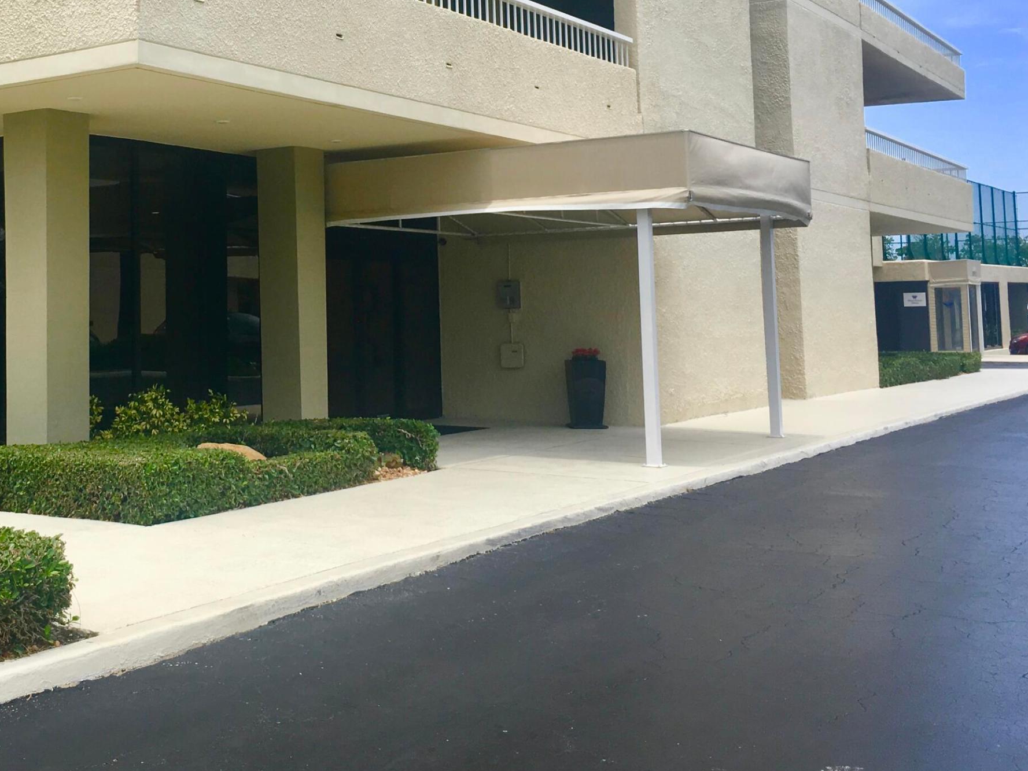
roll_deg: +1.2
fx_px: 1396
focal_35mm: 47
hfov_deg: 39.5
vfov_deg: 30.4
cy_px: 208
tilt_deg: +4.2
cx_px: 276
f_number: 2.2
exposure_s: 1/810
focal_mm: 4.15
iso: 25
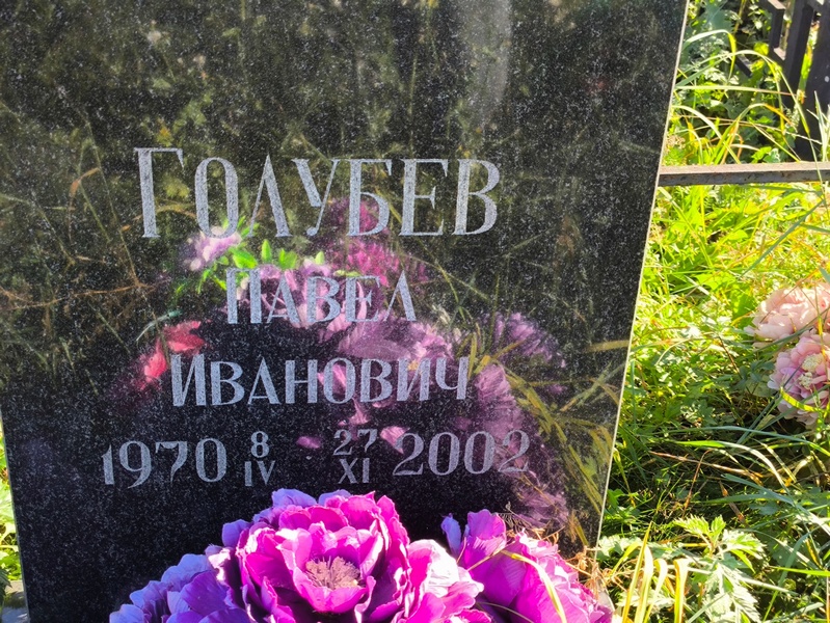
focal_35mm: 50
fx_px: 1199
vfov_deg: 29.1
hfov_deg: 38.2
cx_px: 415
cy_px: 312
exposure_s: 1/204
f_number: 1.7
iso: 50
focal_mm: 4.71
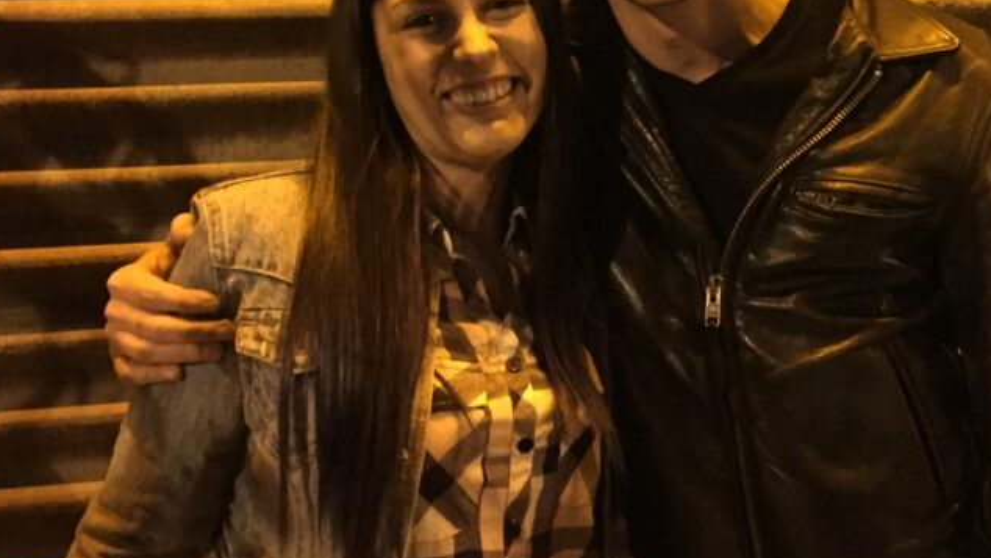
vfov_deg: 22.9
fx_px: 1340
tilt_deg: -4.6
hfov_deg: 40.1
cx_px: 658
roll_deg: +0.2
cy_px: 44
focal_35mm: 51
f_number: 2.2
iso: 1600
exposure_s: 1/17
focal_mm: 4.15
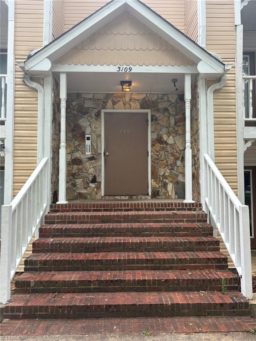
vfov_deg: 67.3
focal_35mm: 26
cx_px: 128
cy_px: 170
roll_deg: -0.9
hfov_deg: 53.1
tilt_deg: +2.6
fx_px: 256
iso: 40
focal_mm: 5.96
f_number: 1.6
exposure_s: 1/153
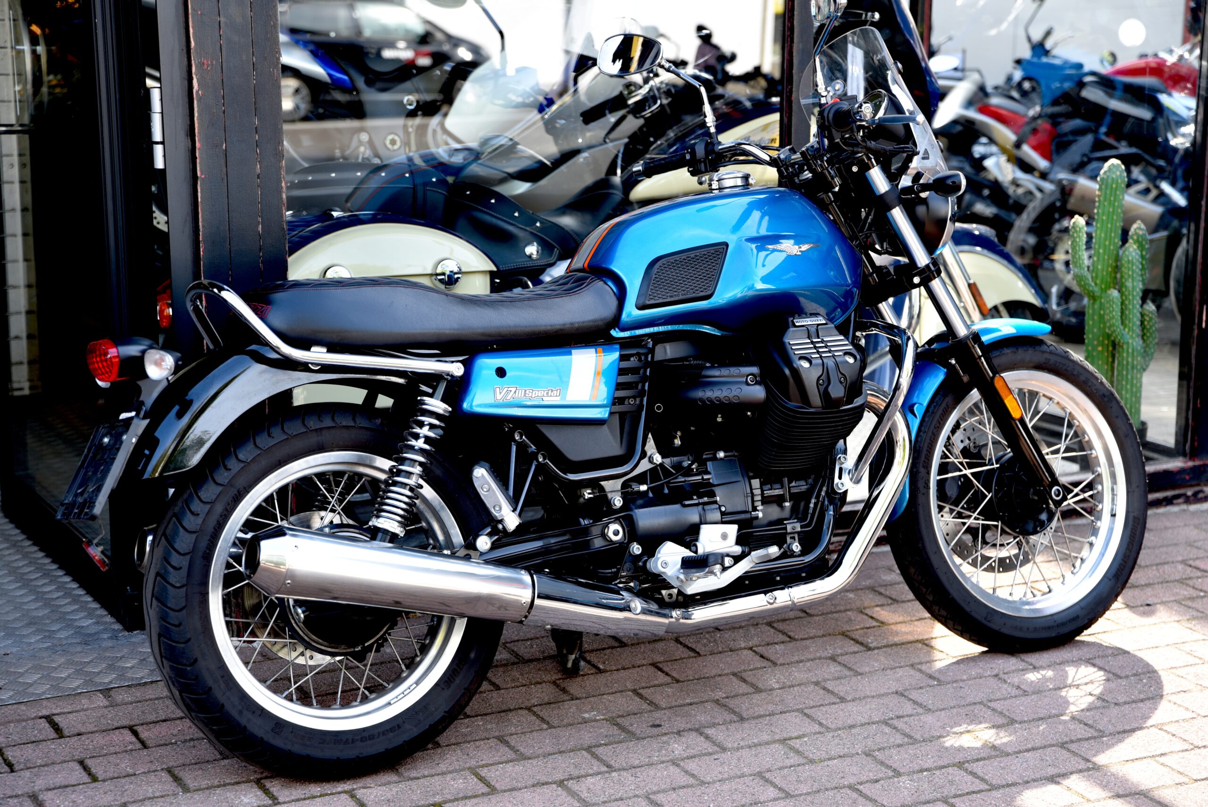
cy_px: 404
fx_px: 2215
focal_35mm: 66
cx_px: 604
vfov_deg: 20.6
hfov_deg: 30.5
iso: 100
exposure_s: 1/60
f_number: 4
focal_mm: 66
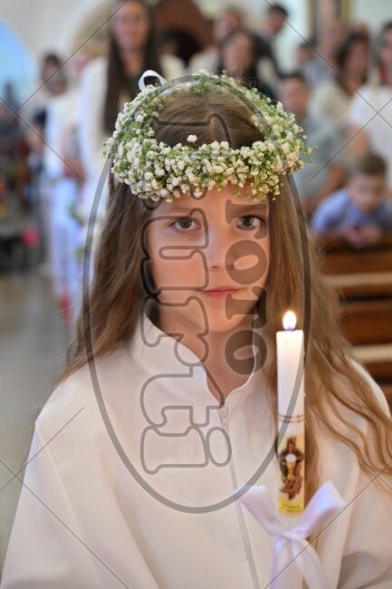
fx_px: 1062
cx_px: 196
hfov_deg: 20.9
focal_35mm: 65
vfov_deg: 31.0
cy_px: 294
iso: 10000
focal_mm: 65
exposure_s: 1/125
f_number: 4.5
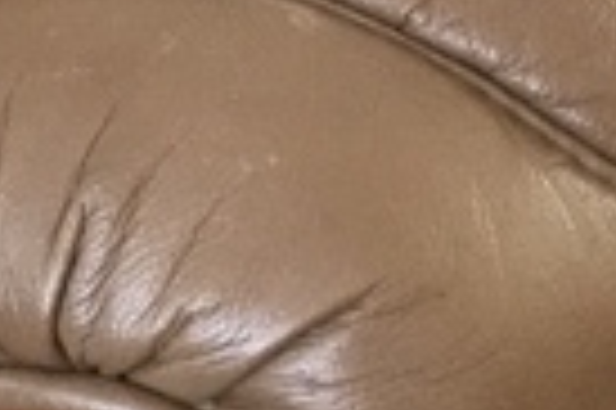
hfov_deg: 14.3
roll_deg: +1.3
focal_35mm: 141
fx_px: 2410
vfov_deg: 9.1
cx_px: 4
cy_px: -419
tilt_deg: -25.6
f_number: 2.4
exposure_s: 1/33
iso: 160
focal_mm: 3.3
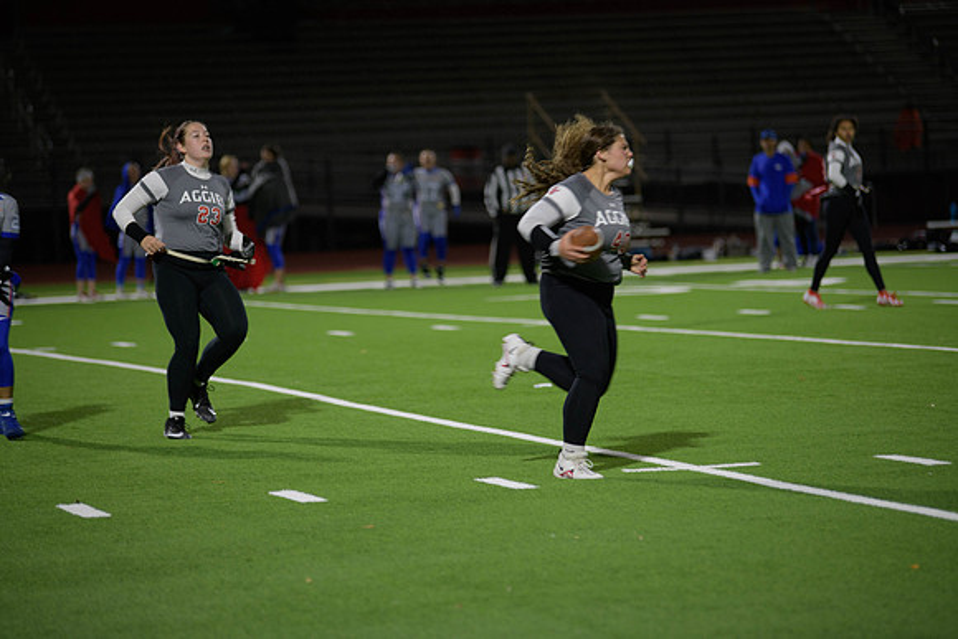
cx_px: 479
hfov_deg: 13.7
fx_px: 3992
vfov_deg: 9.2
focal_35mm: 150
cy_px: 320
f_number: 2.8
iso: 640
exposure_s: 1/200
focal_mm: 150
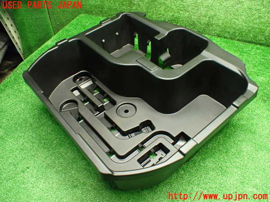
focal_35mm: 30
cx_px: 135
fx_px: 234
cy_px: 101
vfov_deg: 46.8
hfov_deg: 60.0
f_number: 2.3
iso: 800
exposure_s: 1/40
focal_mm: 5.4
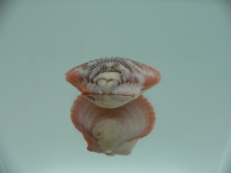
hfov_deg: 52.6
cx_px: 116
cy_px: 86
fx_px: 234
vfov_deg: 40.7
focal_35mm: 35
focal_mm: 4.6
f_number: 2.8
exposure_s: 1/60
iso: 80
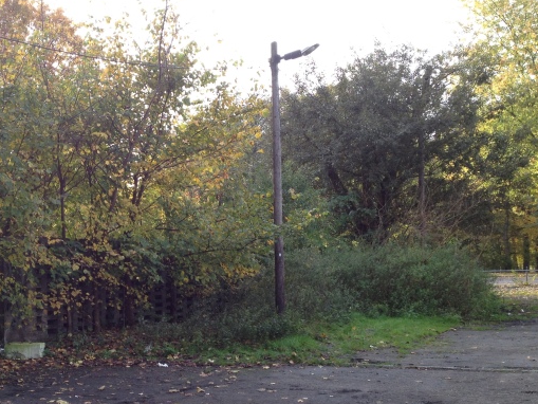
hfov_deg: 34.1
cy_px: 251
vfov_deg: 26.5
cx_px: 129
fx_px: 855
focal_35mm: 55
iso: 50
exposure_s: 1/208
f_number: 2.4
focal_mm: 4.28
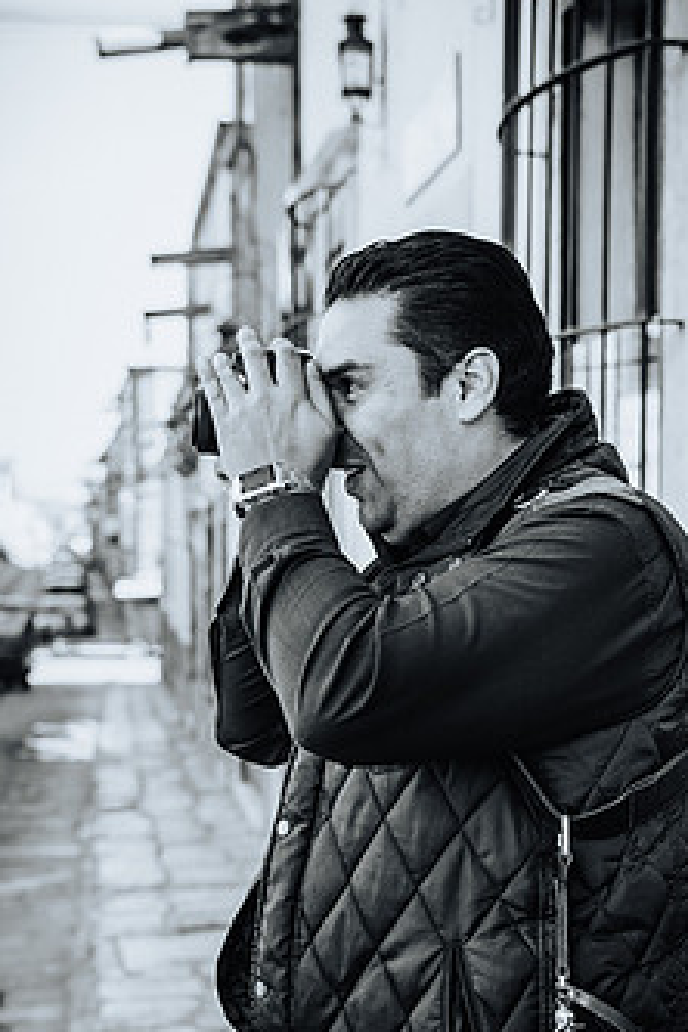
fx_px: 2035
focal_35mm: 71
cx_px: 412
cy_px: 663
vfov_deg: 28.3
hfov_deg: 19.2
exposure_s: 1/320
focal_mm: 35
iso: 100
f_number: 2.8
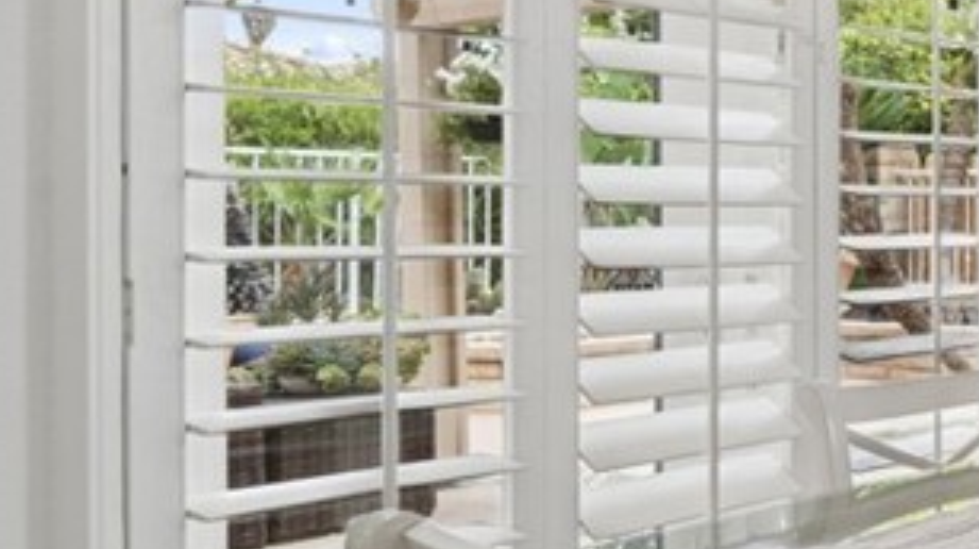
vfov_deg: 24.3
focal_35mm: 49
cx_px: 1486
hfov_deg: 27.7
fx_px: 1271
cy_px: 231
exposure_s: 1/25
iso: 200
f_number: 8
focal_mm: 14
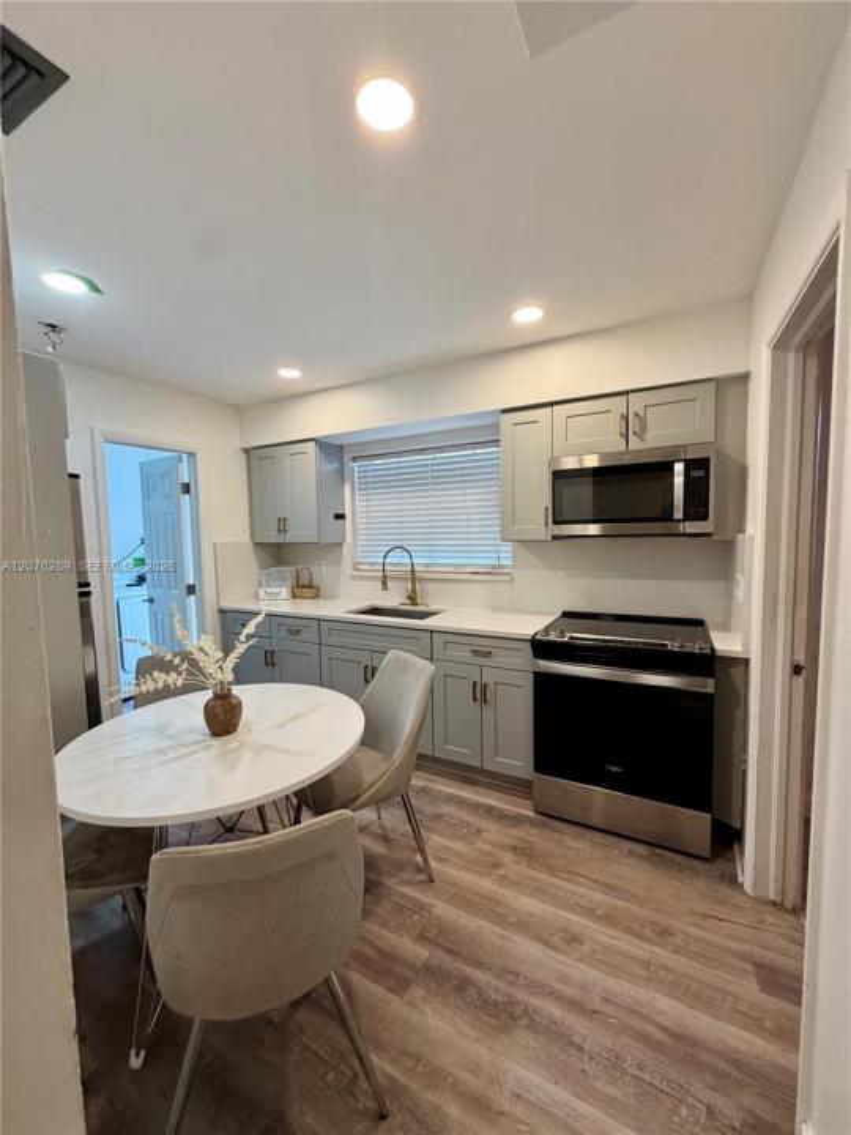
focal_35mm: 14
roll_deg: +1.5
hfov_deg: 85.7
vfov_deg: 102.1
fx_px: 459
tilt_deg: -1.3
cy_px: 568
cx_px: 426
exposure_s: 1/120
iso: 250
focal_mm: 2.22
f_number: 2.2
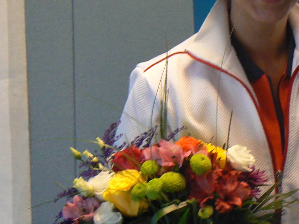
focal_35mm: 128
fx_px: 1106
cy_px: 63
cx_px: 282
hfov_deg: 15.2
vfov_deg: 11.6
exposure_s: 1/30
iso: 160
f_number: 3.2
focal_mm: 10.1
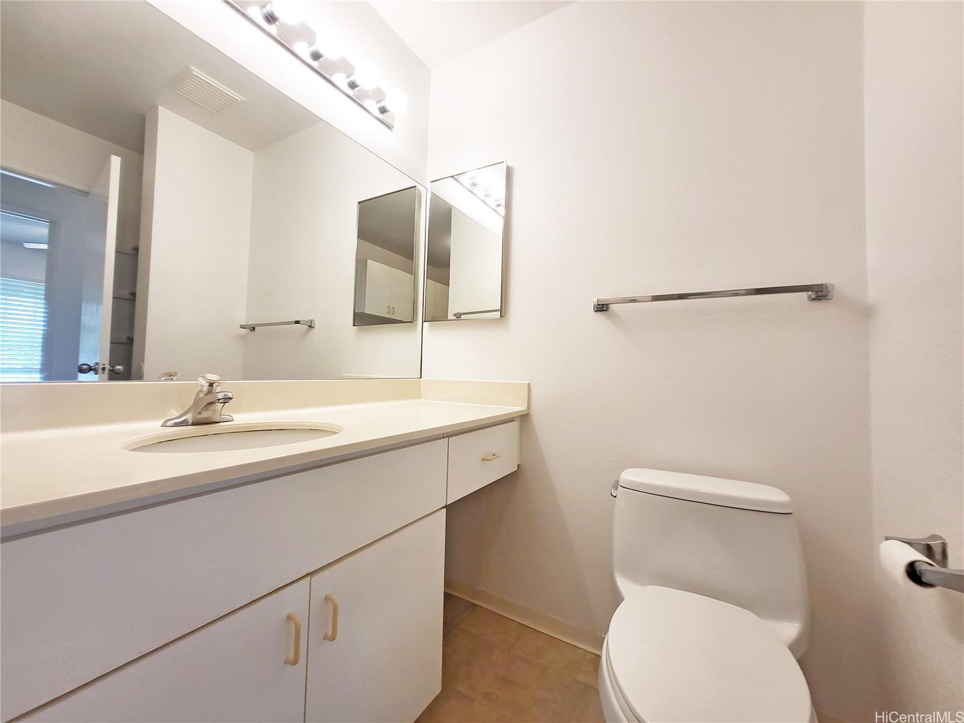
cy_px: 362
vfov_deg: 89.9
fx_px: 362
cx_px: 482
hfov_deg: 106.2
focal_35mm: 13
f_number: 2.2
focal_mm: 1.74
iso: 80
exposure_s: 1/60
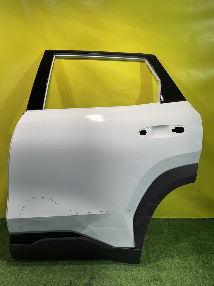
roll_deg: -0.1
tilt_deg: -9.2
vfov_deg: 71.6
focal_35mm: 24
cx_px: 107
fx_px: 198
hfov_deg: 56.8
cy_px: 143
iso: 50
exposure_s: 1/121
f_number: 1.78
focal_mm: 6.76
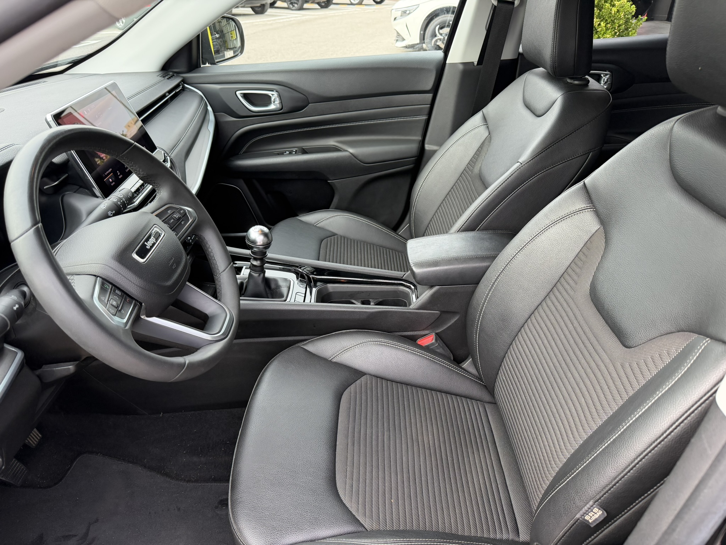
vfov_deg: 56.8
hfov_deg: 71.6
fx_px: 503
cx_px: 363
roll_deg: -1.4
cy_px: 272
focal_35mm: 24
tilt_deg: -31.8
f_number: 1.78
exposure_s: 1/209
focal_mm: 6.76
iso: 160
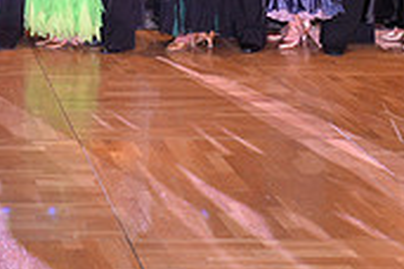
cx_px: -54
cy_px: -119
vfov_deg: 11.5
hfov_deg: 17.1
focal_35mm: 115
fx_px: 1290
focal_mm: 34
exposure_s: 1/250
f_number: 5
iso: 2500
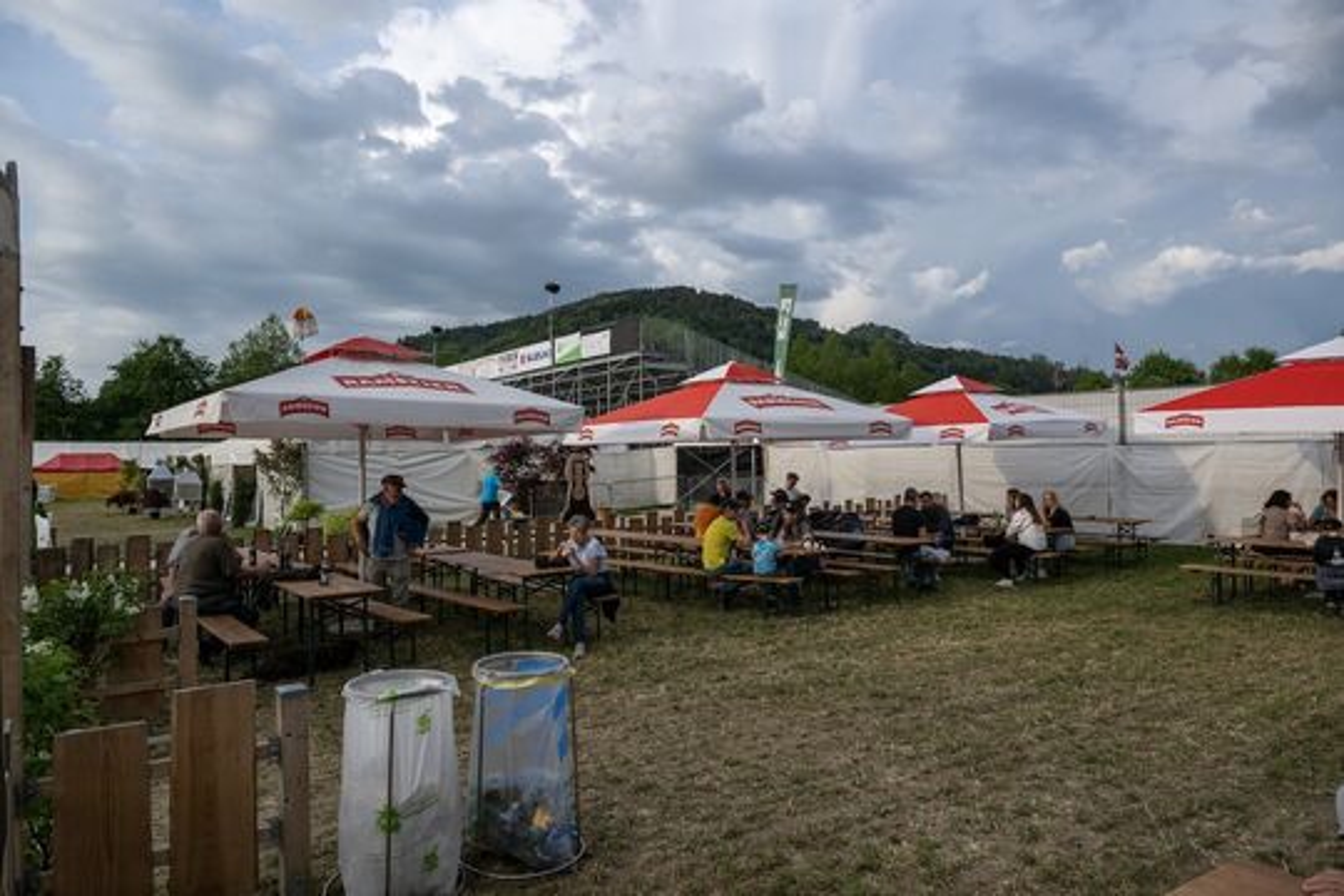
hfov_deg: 73.7
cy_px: 448
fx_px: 896
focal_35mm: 24
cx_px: 672
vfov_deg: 53.1
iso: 400
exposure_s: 1/1250
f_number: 8
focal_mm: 24
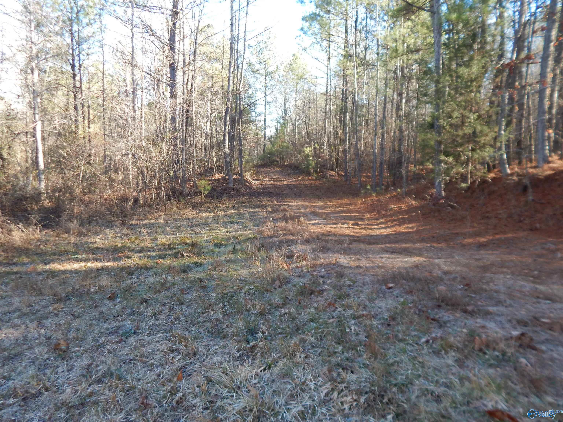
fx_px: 358
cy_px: 211
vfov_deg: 61.1
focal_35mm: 22
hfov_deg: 76.4
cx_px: 282
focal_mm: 4
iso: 125
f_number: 3
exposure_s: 1/100
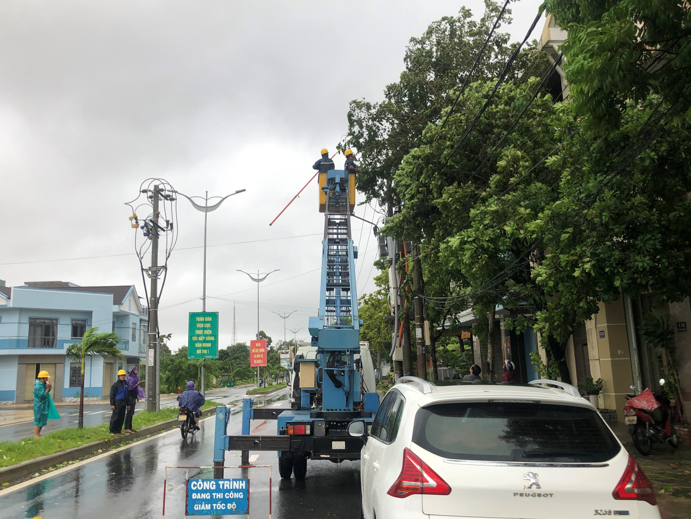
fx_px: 559
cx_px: 346
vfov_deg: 49.8
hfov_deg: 63.4
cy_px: 260
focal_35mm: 28
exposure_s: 1/120
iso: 25
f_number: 1.8
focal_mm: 4
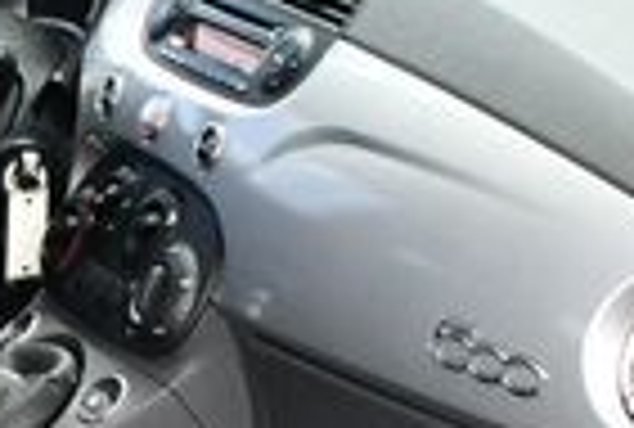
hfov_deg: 11.9
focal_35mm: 163
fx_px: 2880
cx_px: -351
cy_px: 581
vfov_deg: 8.3
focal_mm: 18
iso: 400
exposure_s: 1/250
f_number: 5
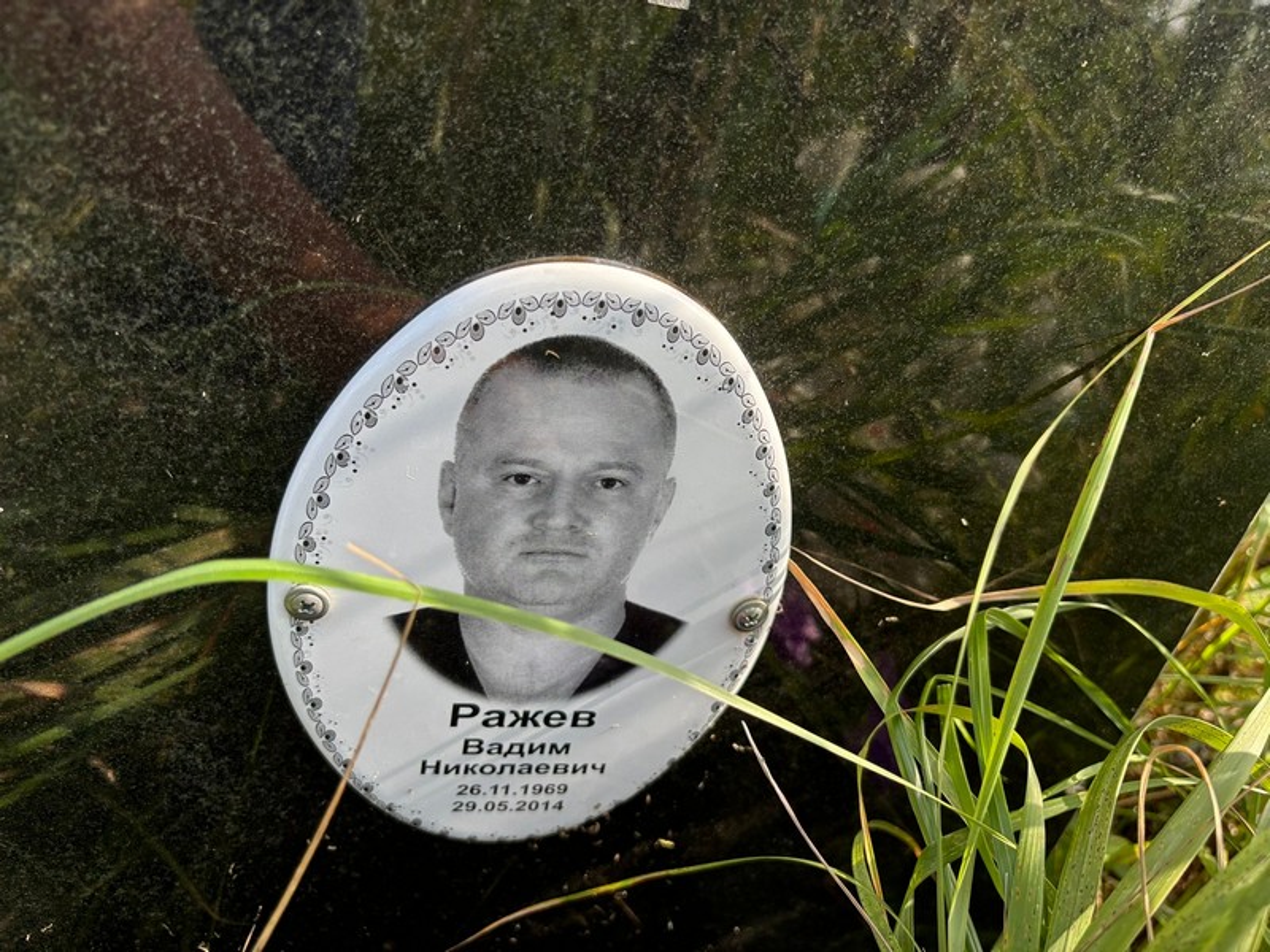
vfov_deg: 53.1
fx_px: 954
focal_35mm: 26
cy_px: 476
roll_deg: -14.3
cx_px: 635
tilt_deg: -29.6
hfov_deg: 67.3
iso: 50
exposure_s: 1/597
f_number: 1.6
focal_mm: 5.96
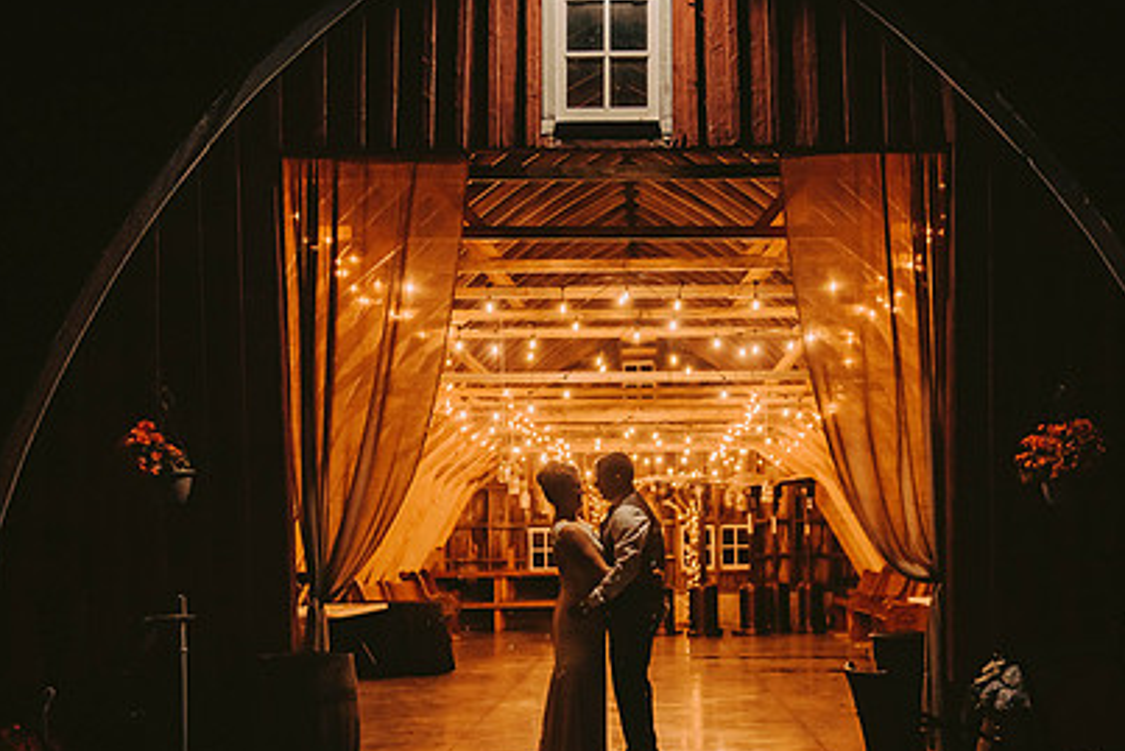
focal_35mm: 58
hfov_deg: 34.5
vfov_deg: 23.4
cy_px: 459
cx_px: 597
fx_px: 1813
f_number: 2.8
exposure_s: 1/160
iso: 1250
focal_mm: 40
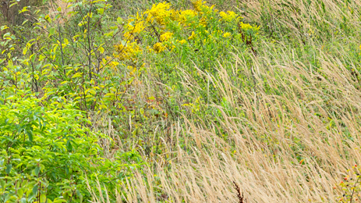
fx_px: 3636
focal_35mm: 380
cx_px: -108
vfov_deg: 3.2
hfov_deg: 5.6
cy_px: -136
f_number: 8
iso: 320
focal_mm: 105
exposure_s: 1/400
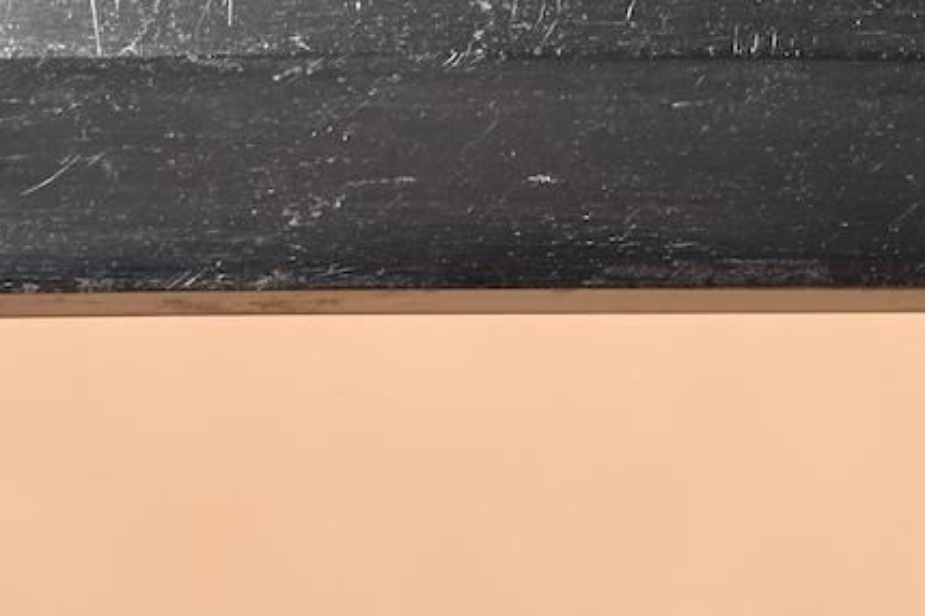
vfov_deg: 3.8
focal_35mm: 362
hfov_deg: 5.6
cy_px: -81
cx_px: 1322
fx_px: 9301
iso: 100
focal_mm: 74
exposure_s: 1/2
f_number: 5.3
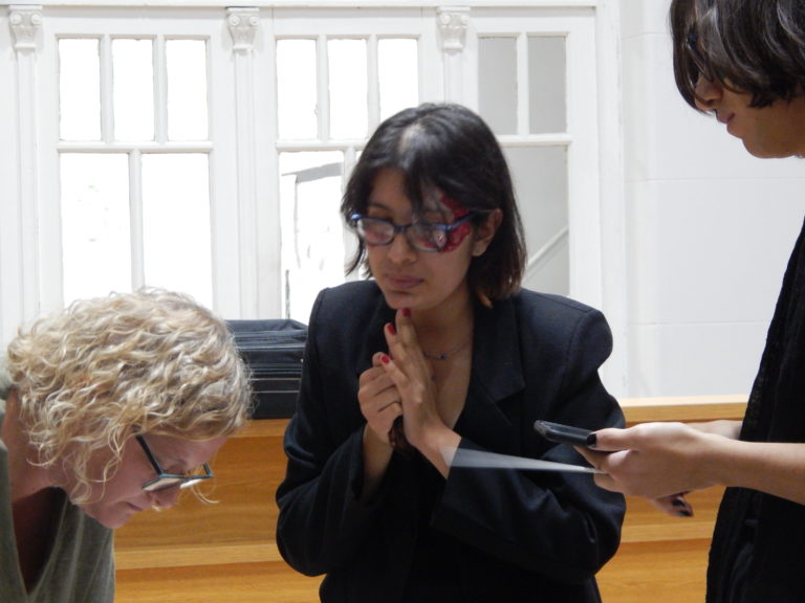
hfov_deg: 17.1
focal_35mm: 115
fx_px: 2674
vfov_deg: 12.9
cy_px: 302
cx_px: 402
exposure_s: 1/3
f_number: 4.6
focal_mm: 20.5
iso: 200
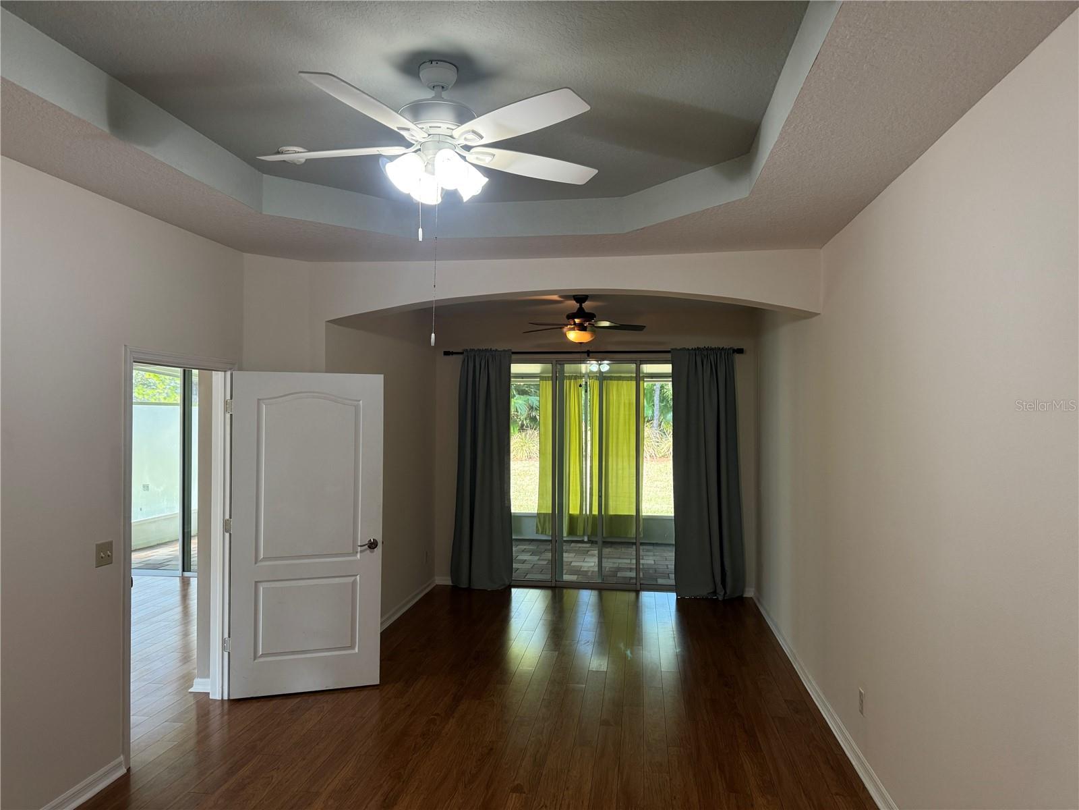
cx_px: 540
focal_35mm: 24
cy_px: 405
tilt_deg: +0.0
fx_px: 748
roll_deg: +0.3
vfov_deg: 56.8
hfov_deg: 71.6
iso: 200
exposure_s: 1/120
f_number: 1.78
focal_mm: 6.76
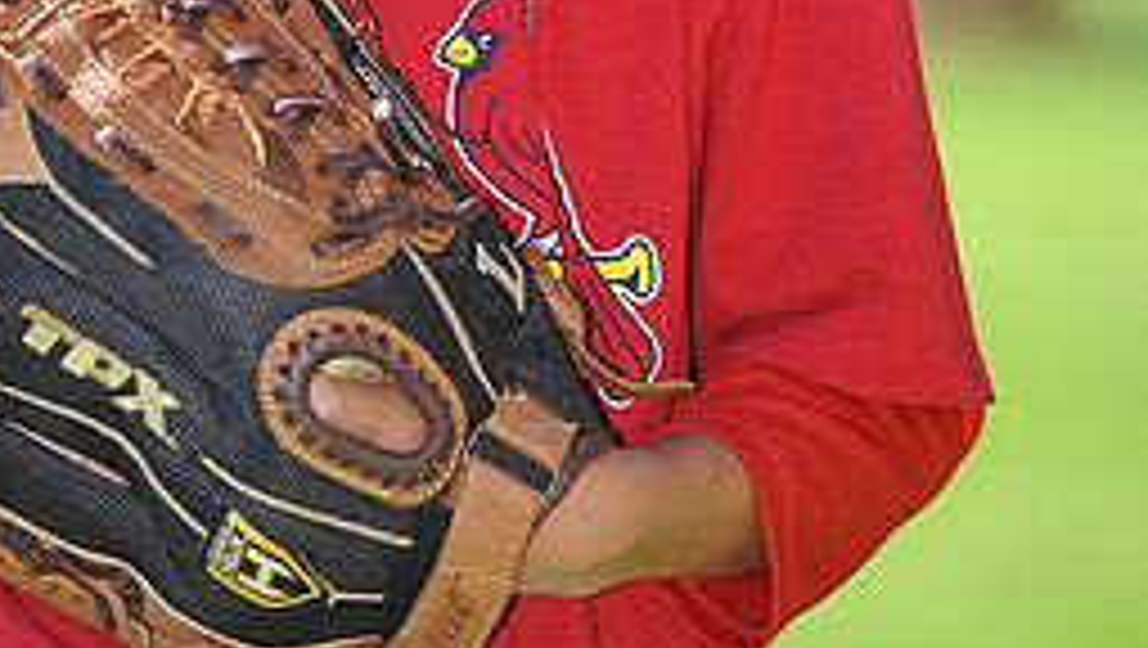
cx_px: 315
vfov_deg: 2.9
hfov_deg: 5.2
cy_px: -472
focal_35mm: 416
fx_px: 12675
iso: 200
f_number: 4.5
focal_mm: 175
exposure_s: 1/500
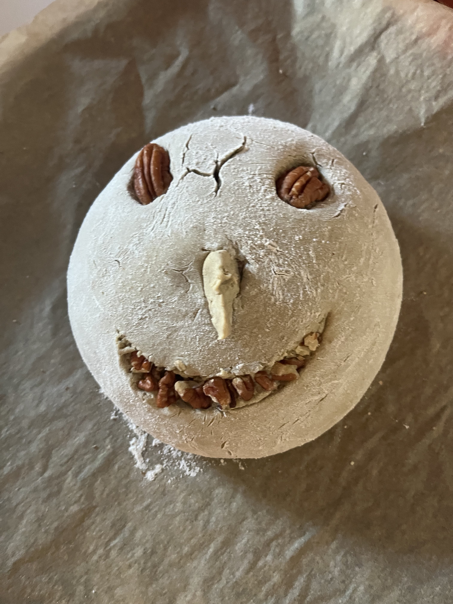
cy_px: 302
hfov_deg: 53.1
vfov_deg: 67.3
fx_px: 454
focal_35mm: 26
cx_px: 226
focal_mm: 5.1
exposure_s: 1/40
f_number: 1.6
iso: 500
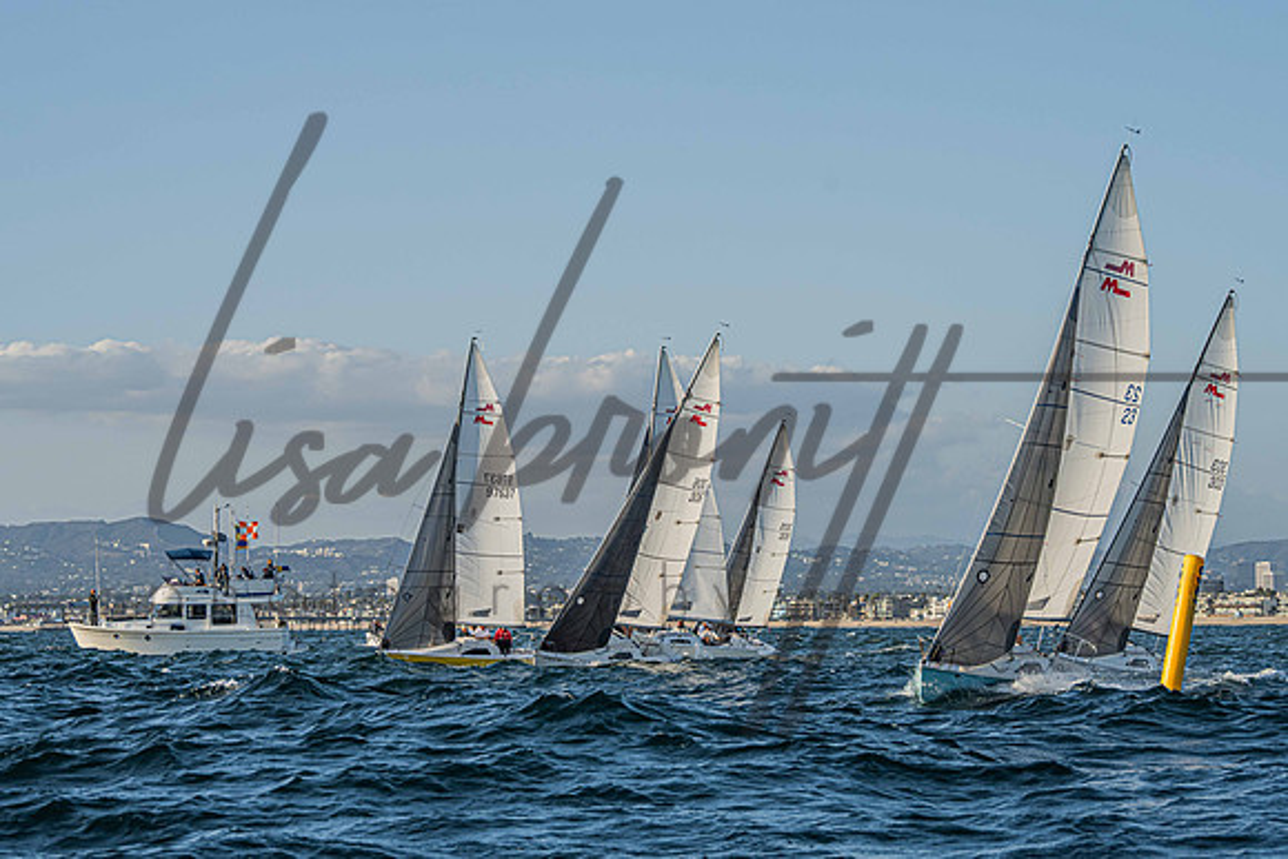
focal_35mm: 90
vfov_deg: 15.1
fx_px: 3235
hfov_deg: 22.5
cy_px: 338
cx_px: 744
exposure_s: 1/1000
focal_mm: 70
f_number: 8
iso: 400
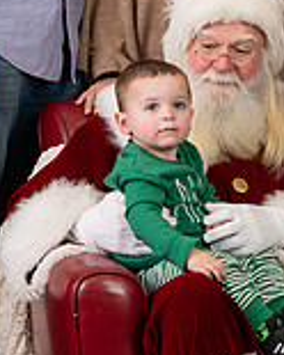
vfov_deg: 9.4
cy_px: 41
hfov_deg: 7.6
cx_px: 159
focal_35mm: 204
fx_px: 2143
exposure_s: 1/100
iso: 100
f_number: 8
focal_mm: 50
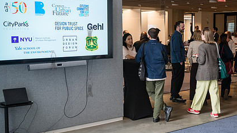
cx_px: 160
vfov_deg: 23.0
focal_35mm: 52
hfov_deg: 39.3
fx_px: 327
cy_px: 60
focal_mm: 35
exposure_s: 1/125
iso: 800
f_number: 2.8
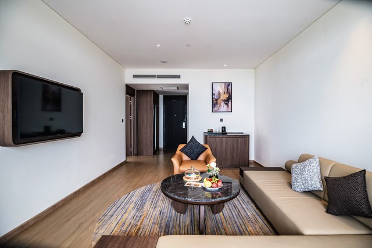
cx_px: 186
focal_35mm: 17
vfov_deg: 70.4
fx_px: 176
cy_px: 124
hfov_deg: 93.3
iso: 800
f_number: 5
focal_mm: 17
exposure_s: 1/200
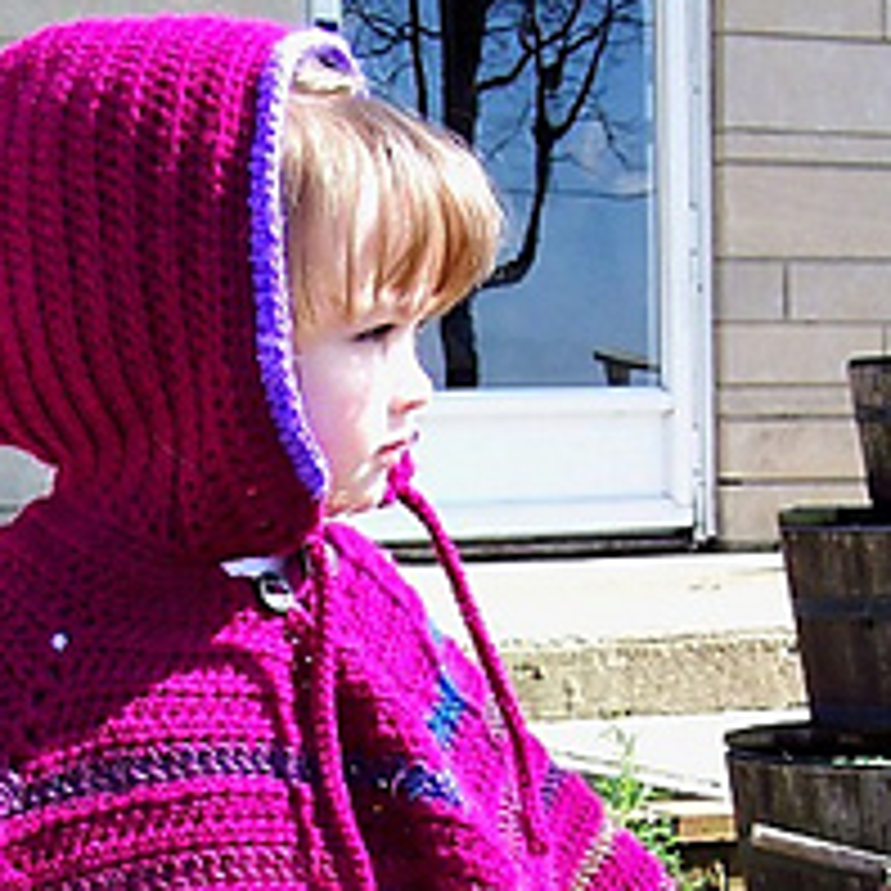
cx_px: 457
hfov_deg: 19.9
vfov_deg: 18.7
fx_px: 2534
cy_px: 1102
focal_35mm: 87
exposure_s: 1/250
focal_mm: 8
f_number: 3.4
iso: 100
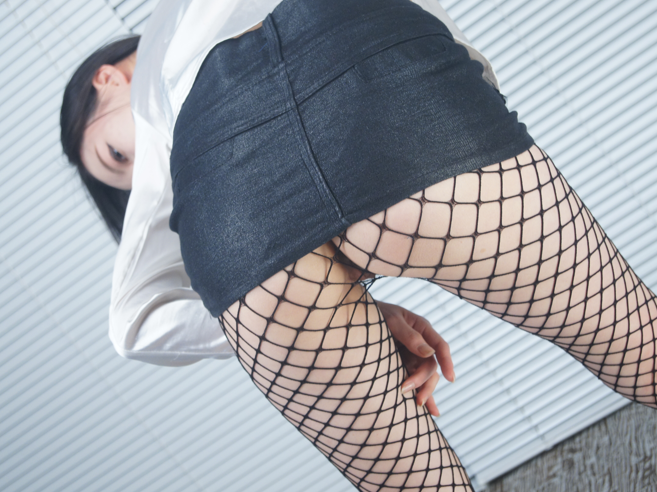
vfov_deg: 18.0
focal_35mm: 82
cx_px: 310
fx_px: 1556
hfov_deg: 23.8
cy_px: 246
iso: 800
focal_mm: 50
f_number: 5.6
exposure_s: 1/125
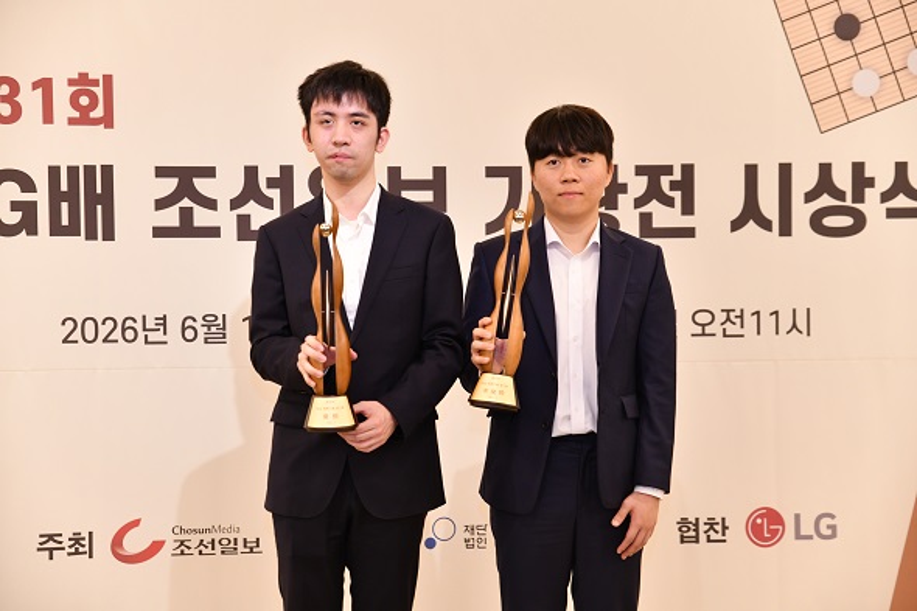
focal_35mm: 68
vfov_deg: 20.0
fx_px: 1732
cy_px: 306
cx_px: 458
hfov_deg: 29.7
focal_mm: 68
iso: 1250
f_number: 3.5
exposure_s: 1/80
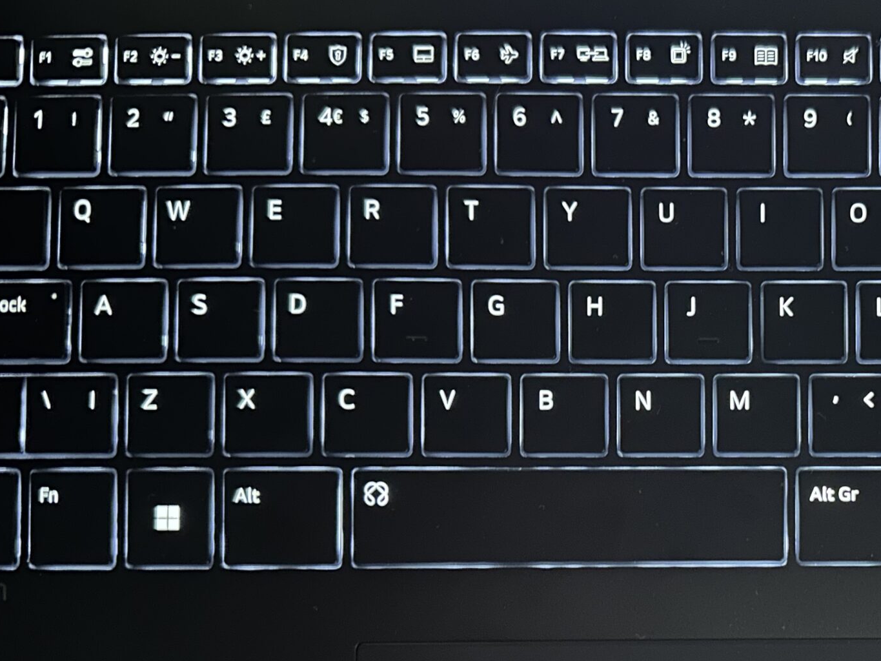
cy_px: 511
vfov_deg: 31.5
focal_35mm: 45
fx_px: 1145
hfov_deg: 39.9
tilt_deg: -86.9
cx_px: 736
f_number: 1.78
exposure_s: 1/9
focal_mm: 6.86
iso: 1600
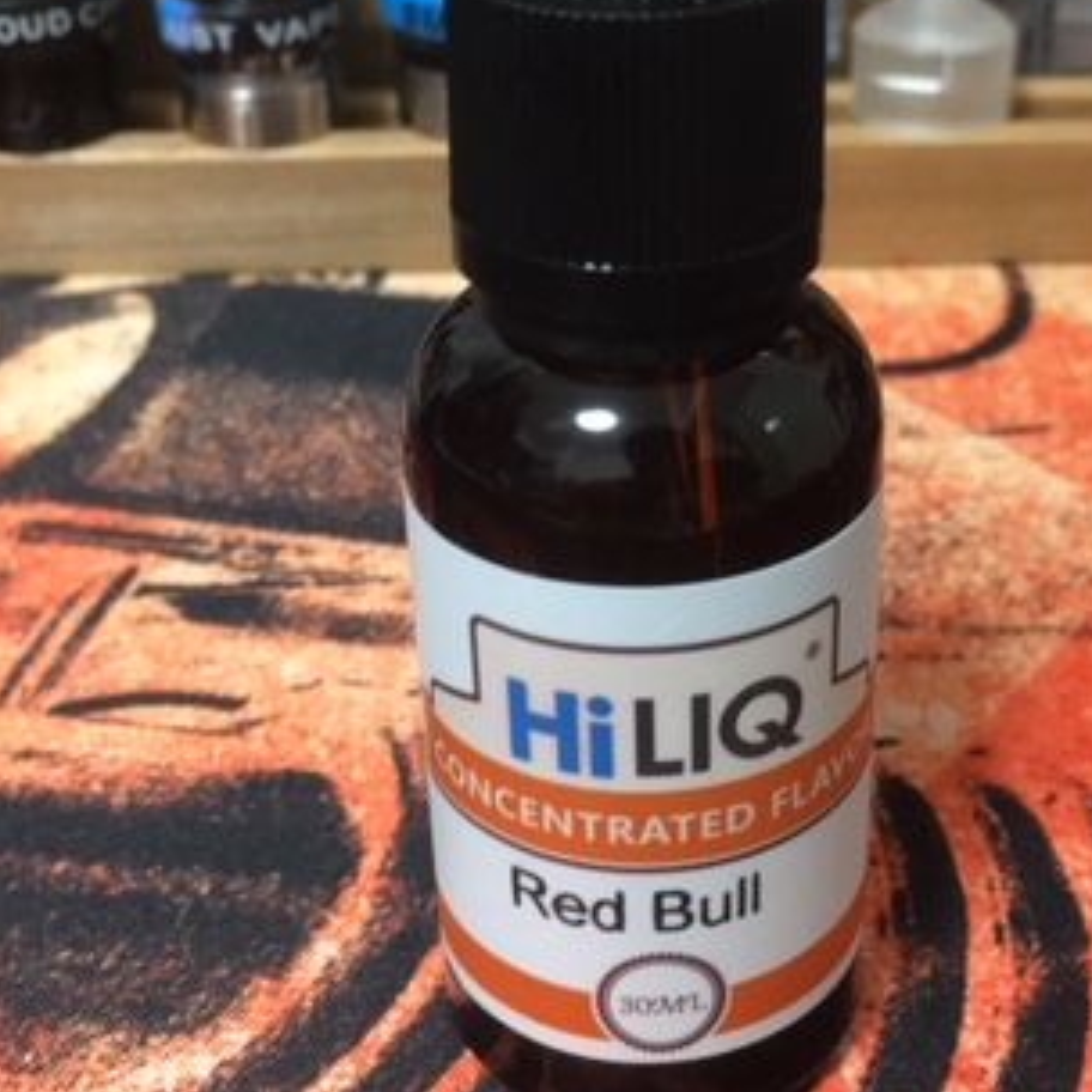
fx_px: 1927
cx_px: 625
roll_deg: -0.3
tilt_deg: -29.7
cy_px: 406
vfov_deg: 31.5
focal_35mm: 54
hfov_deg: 31.6
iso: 200
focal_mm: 4.15
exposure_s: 1/20
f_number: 2.2
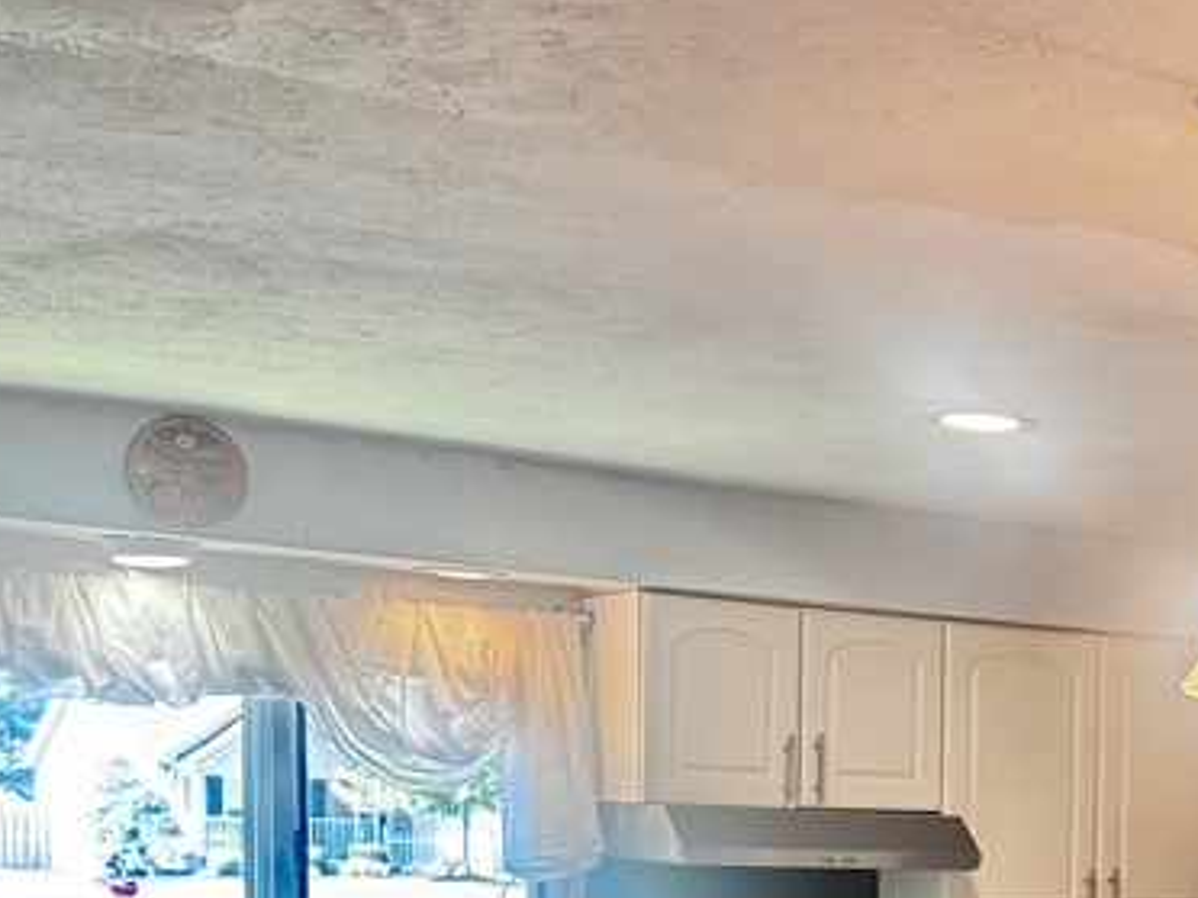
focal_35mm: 66
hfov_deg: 27.7
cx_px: 1185
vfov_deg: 21.1
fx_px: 2284
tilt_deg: -4.6
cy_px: 1011
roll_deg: -1.2
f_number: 1.78
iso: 250
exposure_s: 1/60
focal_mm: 6.76
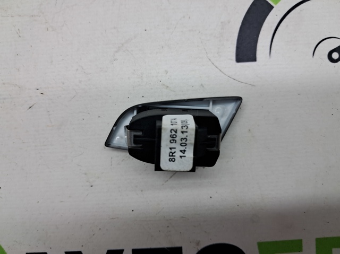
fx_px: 265
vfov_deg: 51.3
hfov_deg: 65.4
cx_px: 170
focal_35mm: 27
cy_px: 127
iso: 50
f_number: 1.8
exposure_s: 1/100
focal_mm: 4
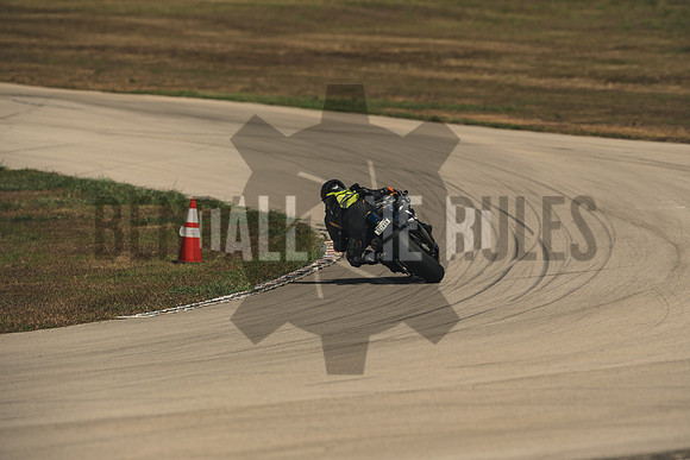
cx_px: 345
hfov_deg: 4.9
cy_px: 230
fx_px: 8052
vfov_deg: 3.3
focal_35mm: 420
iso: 160
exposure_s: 1/2000
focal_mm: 280
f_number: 4
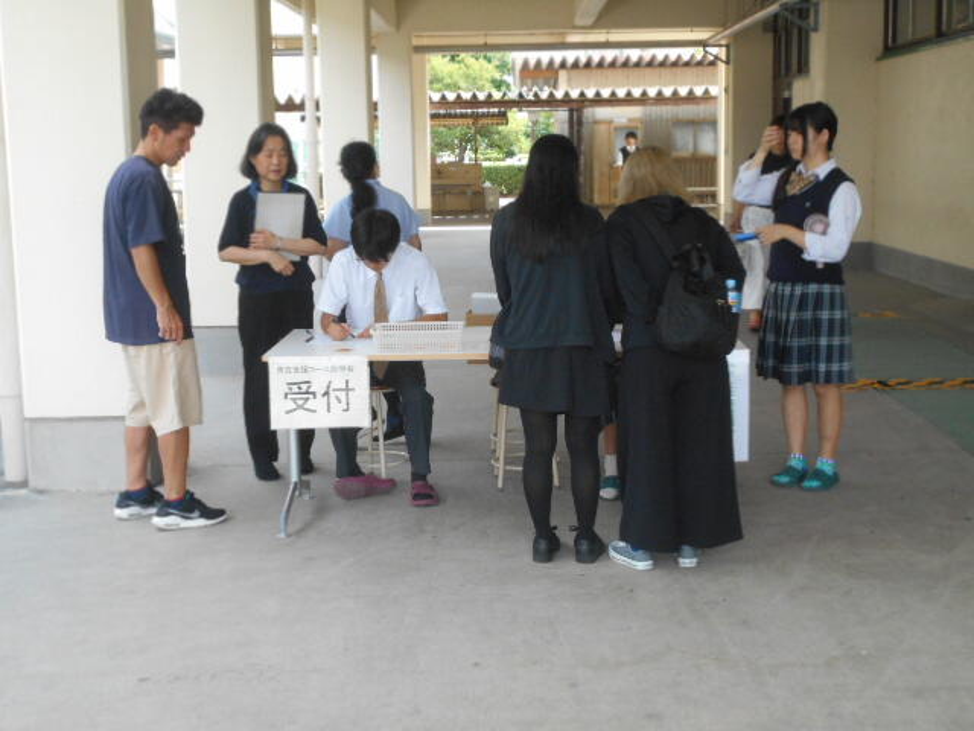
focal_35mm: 50
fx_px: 1407
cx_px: 487
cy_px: 366
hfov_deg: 38.2
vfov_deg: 29.1
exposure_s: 1/250
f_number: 4.5
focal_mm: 8.8
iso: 280
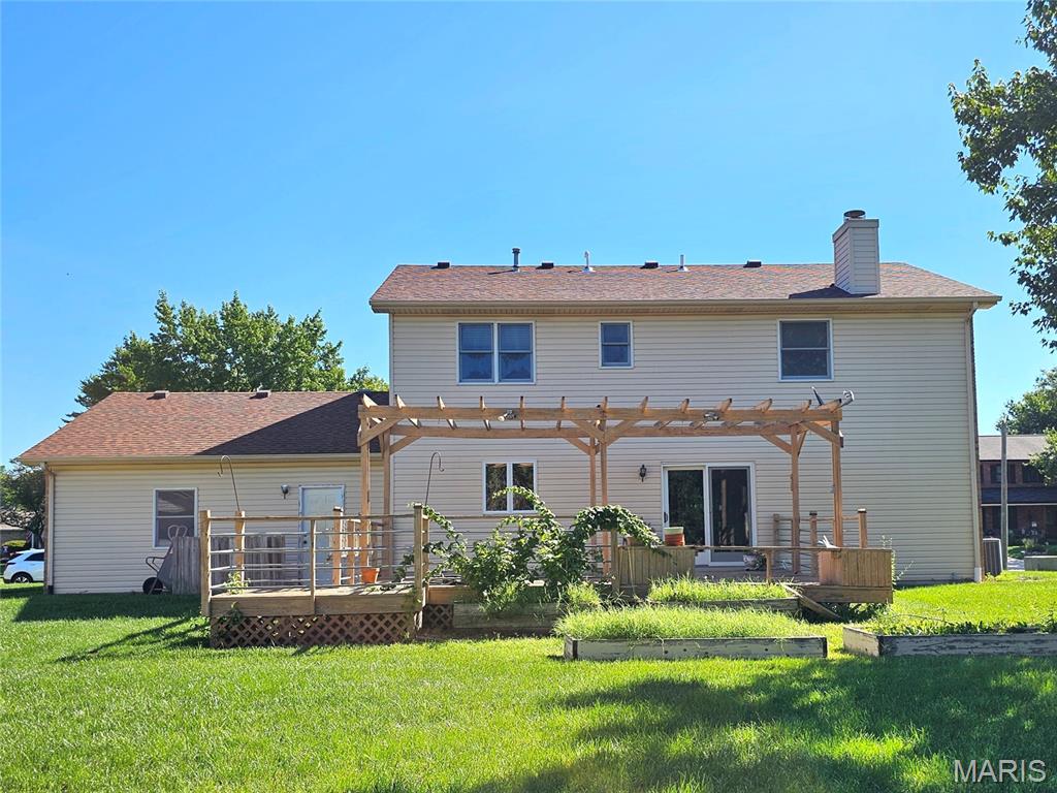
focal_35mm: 23
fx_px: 702
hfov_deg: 73.9
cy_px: 396
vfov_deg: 58.9
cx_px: 528
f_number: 1.7
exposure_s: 1/667
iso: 10
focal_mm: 6.3
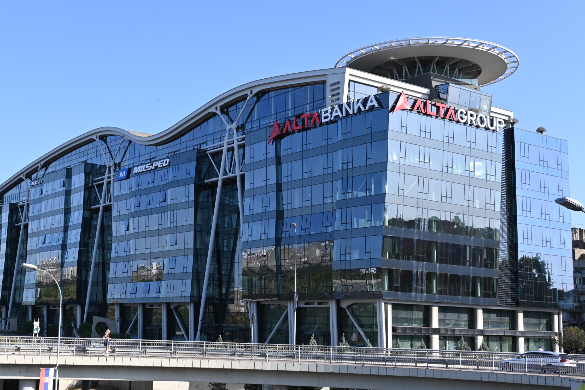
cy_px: 167
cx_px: 257
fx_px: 780
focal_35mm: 48
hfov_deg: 41.0
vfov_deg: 28.0
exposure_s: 1/320
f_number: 6.3
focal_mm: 28
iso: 100
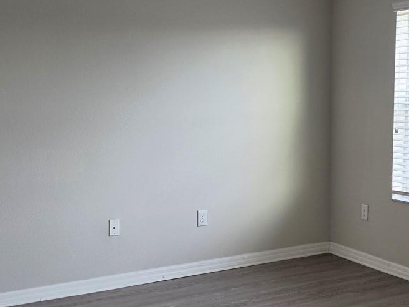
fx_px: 662
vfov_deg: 26.0
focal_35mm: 56
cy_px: 203
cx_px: 285
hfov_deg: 33.9
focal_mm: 6.5
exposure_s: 1/180
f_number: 1.4
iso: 125
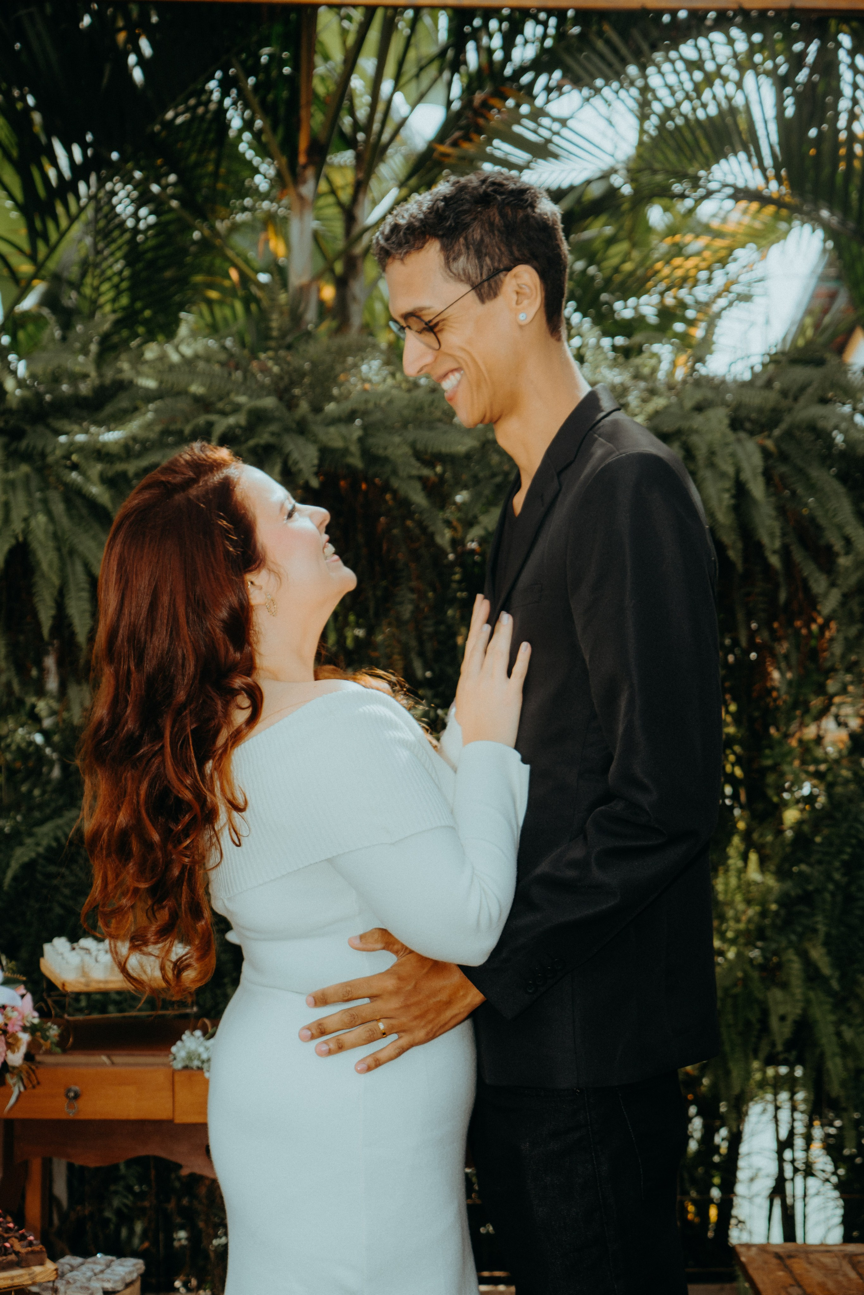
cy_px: 648
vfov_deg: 35.1
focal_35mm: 57
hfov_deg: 23.8
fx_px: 2052
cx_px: 432
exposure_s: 1/200
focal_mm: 57
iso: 100
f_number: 5
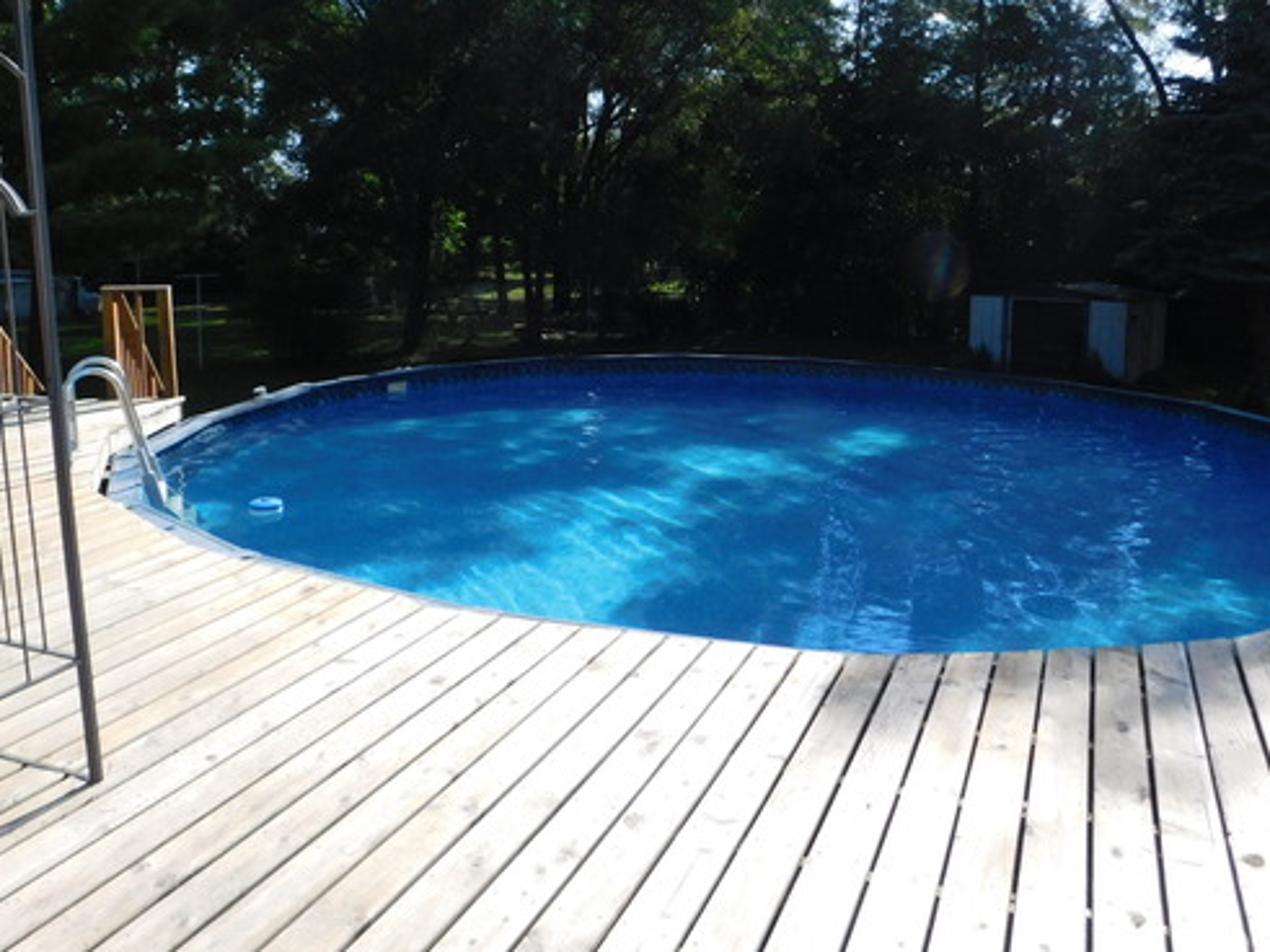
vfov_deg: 46.4
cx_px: 644
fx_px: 1100
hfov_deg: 60.0
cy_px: 357
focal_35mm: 30
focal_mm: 4
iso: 125
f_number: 3
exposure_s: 1/1250
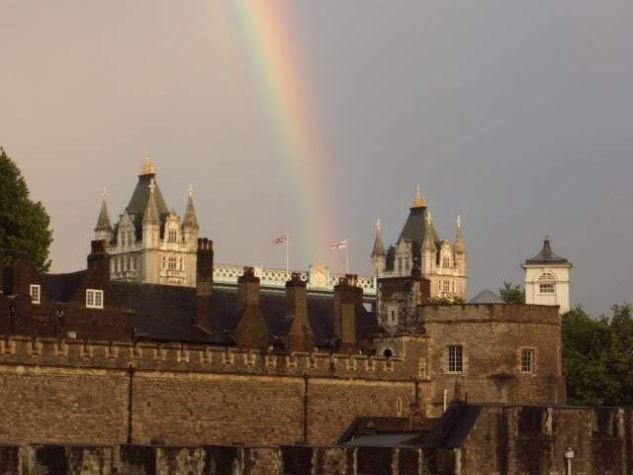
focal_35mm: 99
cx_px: 316
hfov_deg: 19.8
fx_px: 1810
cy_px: 238
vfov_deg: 14.9
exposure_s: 1/125
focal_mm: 20.3
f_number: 4.5
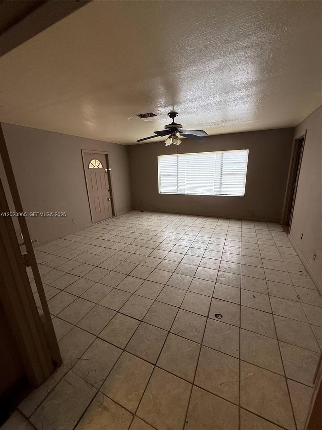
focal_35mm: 14
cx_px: 161
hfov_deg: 85.7
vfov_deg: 102.1
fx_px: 174
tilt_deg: -15.8
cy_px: 215
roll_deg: +2.1
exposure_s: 1/120
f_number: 2.2
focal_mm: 2.22
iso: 125
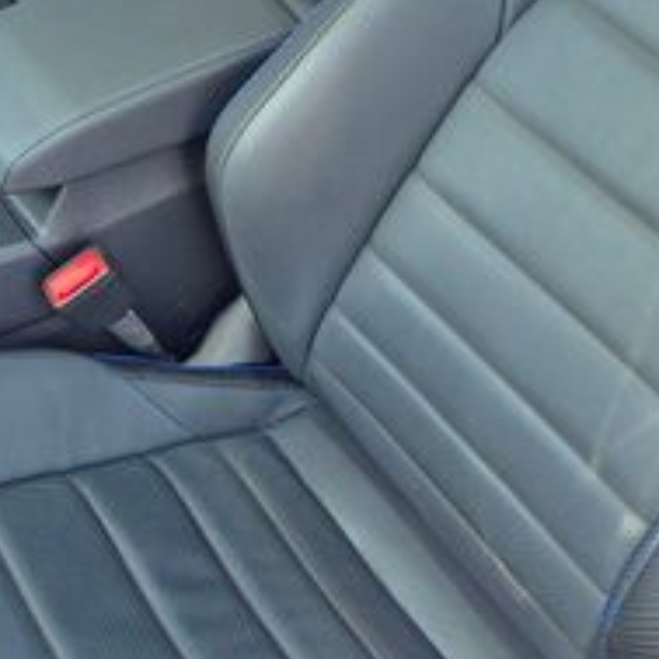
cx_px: 289
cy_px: 195
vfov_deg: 24.8
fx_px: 1486
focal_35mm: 69
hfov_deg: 25.0
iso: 64
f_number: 1.7
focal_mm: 6.3
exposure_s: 1/180
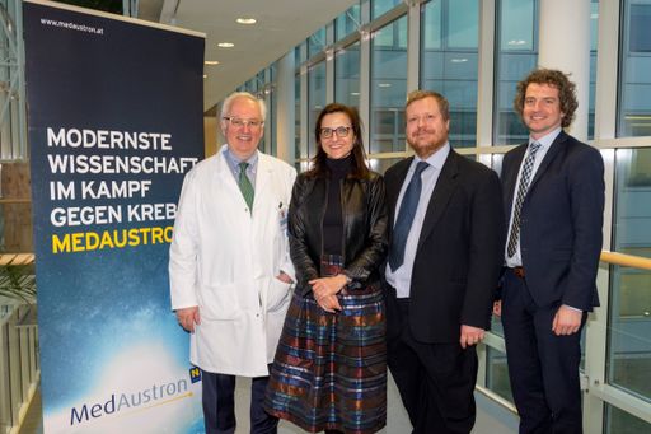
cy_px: 217
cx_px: 326
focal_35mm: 32
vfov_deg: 41.1
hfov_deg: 58.7
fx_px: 578
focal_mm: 32
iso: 800
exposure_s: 1/40
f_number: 7.1
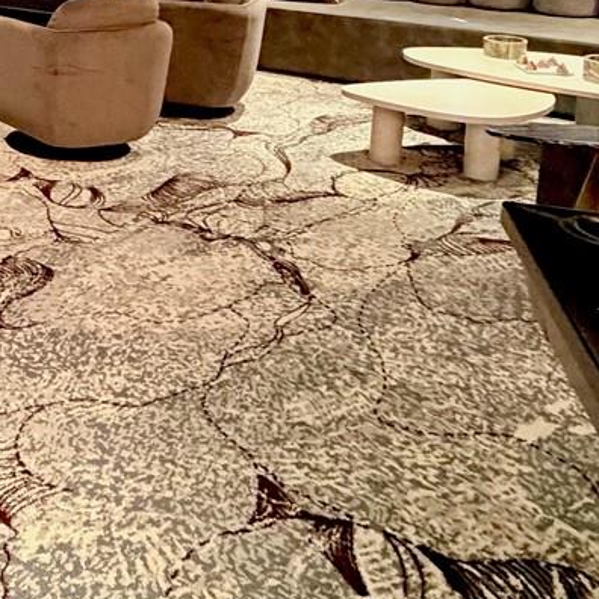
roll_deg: +1.1
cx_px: -247
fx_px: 979
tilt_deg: -7.7
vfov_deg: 31.1
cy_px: -21
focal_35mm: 50
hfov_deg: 26.7
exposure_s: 1/40
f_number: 2.2
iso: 1000
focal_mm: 2.22
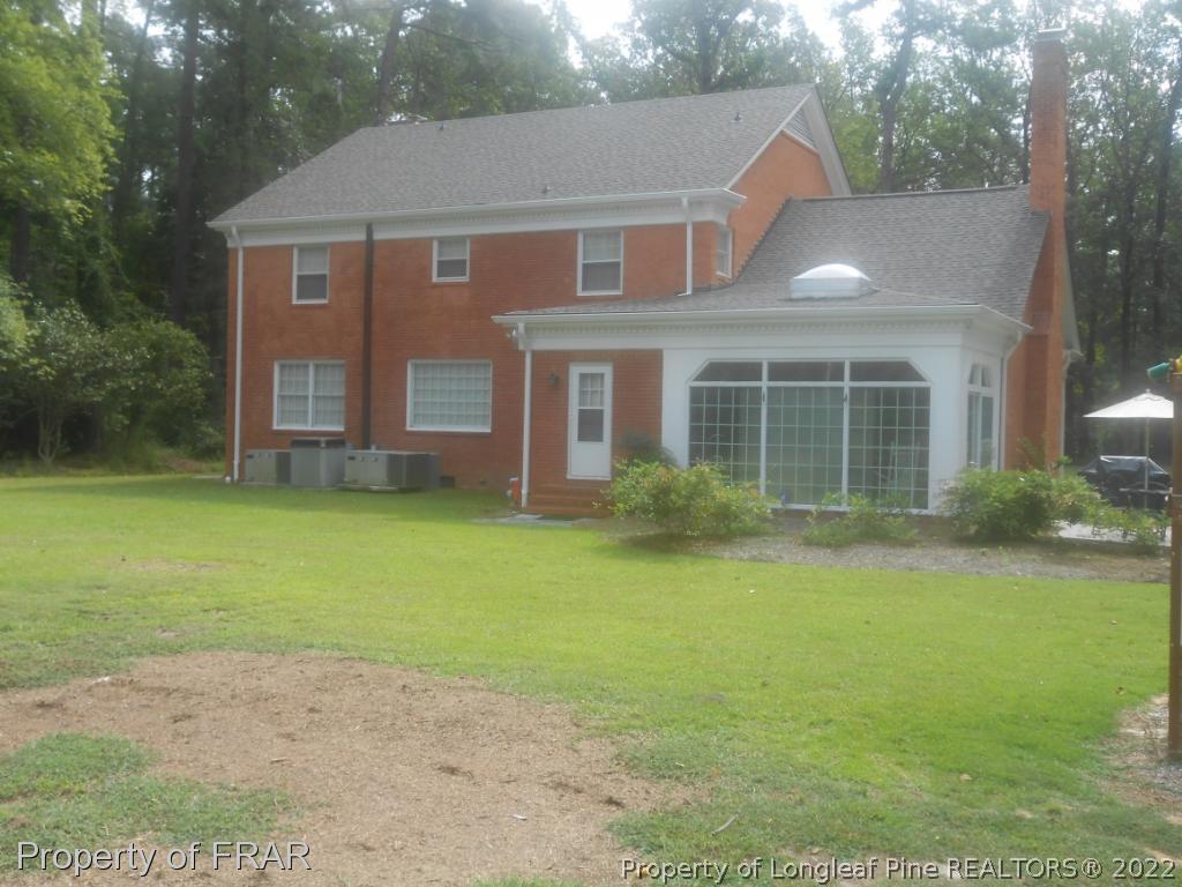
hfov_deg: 49.0
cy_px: 444
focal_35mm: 38
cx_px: 591
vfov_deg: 37.7
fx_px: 1298
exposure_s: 1/250
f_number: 4.2
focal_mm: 6.8
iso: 80
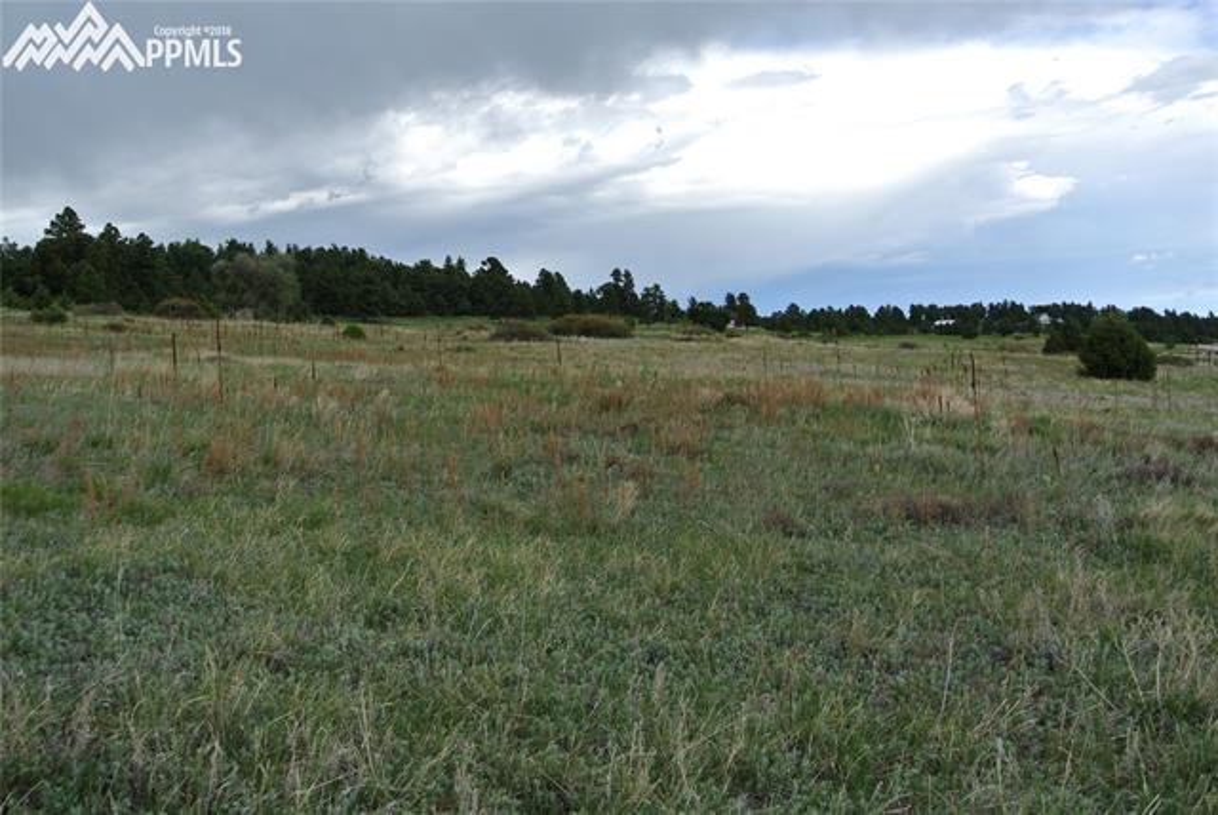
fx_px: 1321
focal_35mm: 39
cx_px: 609
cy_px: 408
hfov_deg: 49.5
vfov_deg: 34.3
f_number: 4.5
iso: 100
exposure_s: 1/400
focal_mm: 14.5
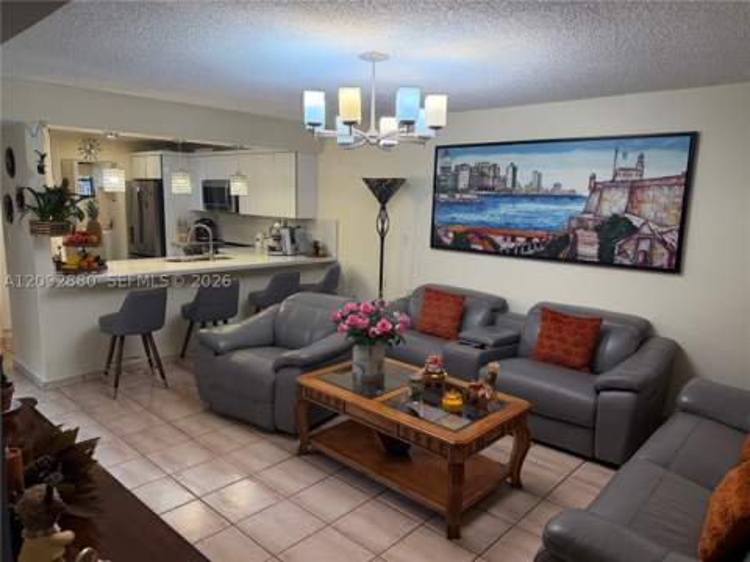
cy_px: 281
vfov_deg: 56.8
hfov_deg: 71.6
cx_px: 375
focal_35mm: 24
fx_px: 520
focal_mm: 6.76
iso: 200
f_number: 1.78
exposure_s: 1/169
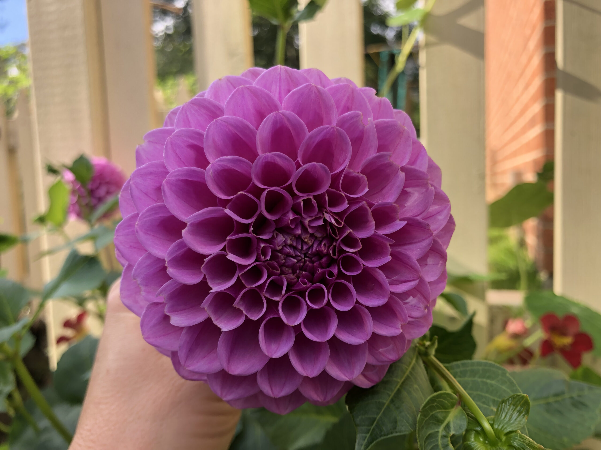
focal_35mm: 28
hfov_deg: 63.4
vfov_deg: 49.7
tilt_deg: -4.0
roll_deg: +1.0
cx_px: 300
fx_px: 486
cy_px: 225
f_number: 1.8
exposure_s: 1/440
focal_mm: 3.99
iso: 20
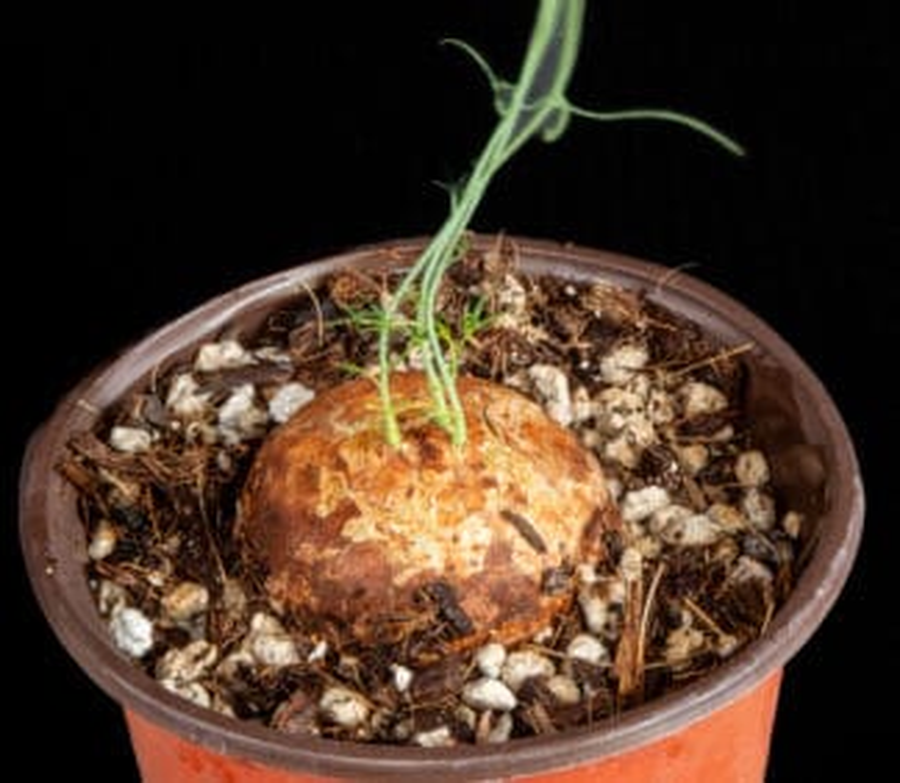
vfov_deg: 13.6
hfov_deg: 15.6
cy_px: 180
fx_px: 3280
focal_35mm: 119
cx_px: 638
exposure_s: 6
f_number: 36
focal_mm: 60
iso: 100
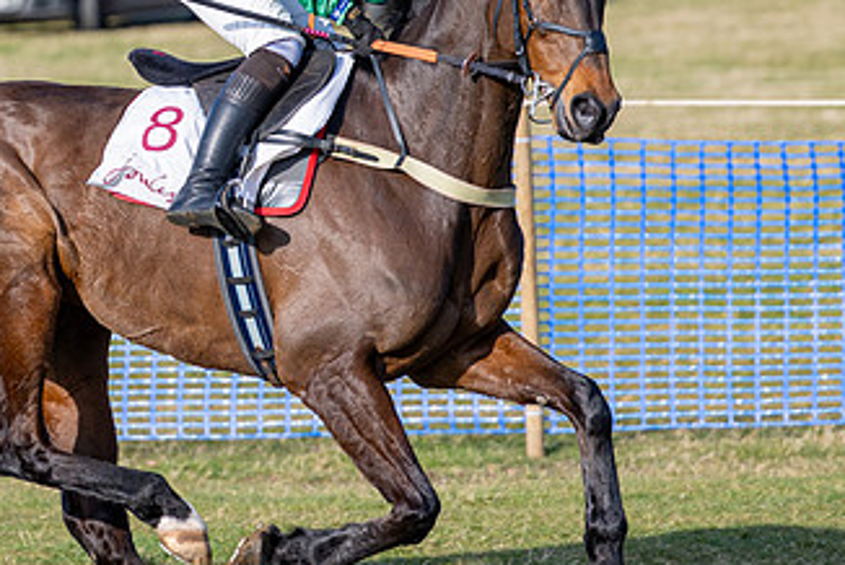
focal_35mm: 344
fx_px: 8081
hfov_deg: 6.0
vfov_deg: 4.0
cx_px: 244
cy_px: 210
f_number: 2.8
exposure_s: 1/1600
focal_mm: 110
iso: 100
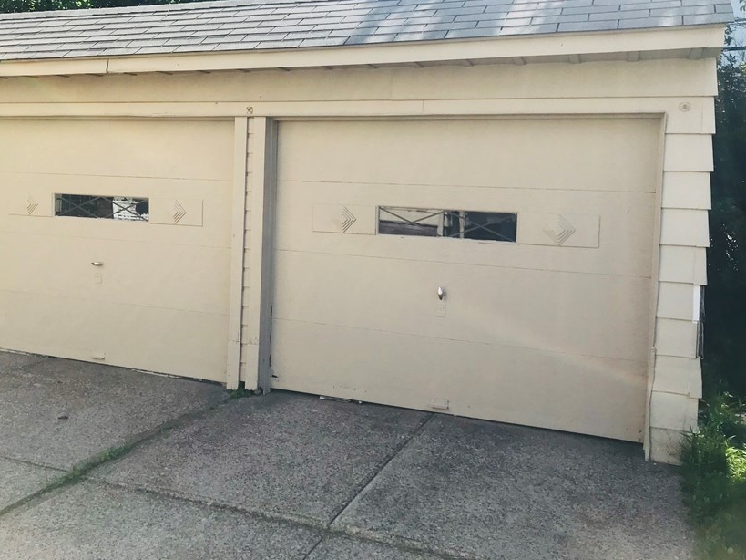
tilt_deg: -2.5
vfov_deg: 40.4
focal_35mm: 35
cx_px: 317
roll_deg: -2.1
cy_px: 214
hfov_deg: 52.4
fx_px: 754
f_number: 1.8
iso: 20
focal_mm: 3.99
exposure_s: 1/1076
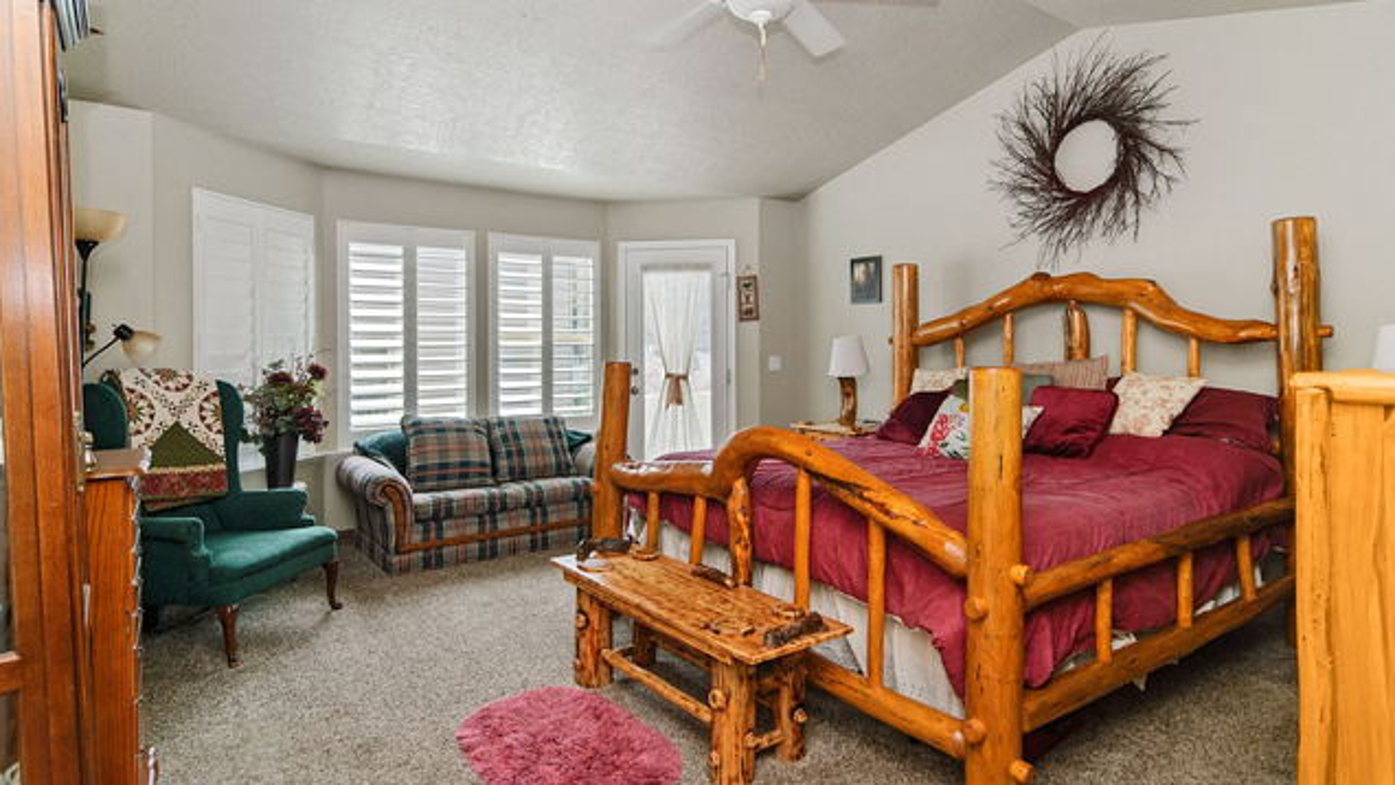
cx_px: 700
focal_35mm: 19
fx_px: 703
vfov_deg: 58.2
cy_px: 346
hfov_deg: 89.6
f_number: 5
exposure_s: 1/60
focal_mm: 12
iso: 200
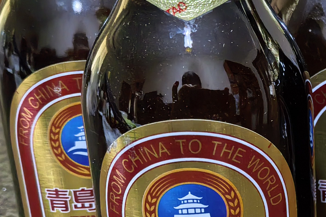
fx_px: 742
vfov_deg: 16.6
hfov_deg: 21.5
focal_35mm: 82
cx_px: 464
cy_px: 131
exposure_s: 1/167
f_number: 1.9
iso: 640
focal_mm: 5.52
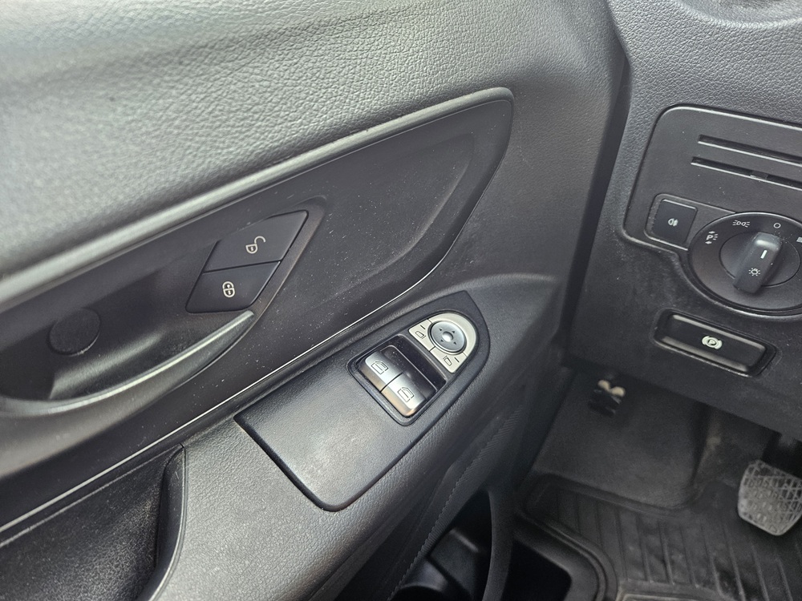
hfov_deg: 73.9
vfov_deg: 58.9
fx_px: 533
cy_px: 300
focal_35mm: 23
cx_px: 401
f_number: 1.8
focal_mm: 5.4
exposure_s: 1/100
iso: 200
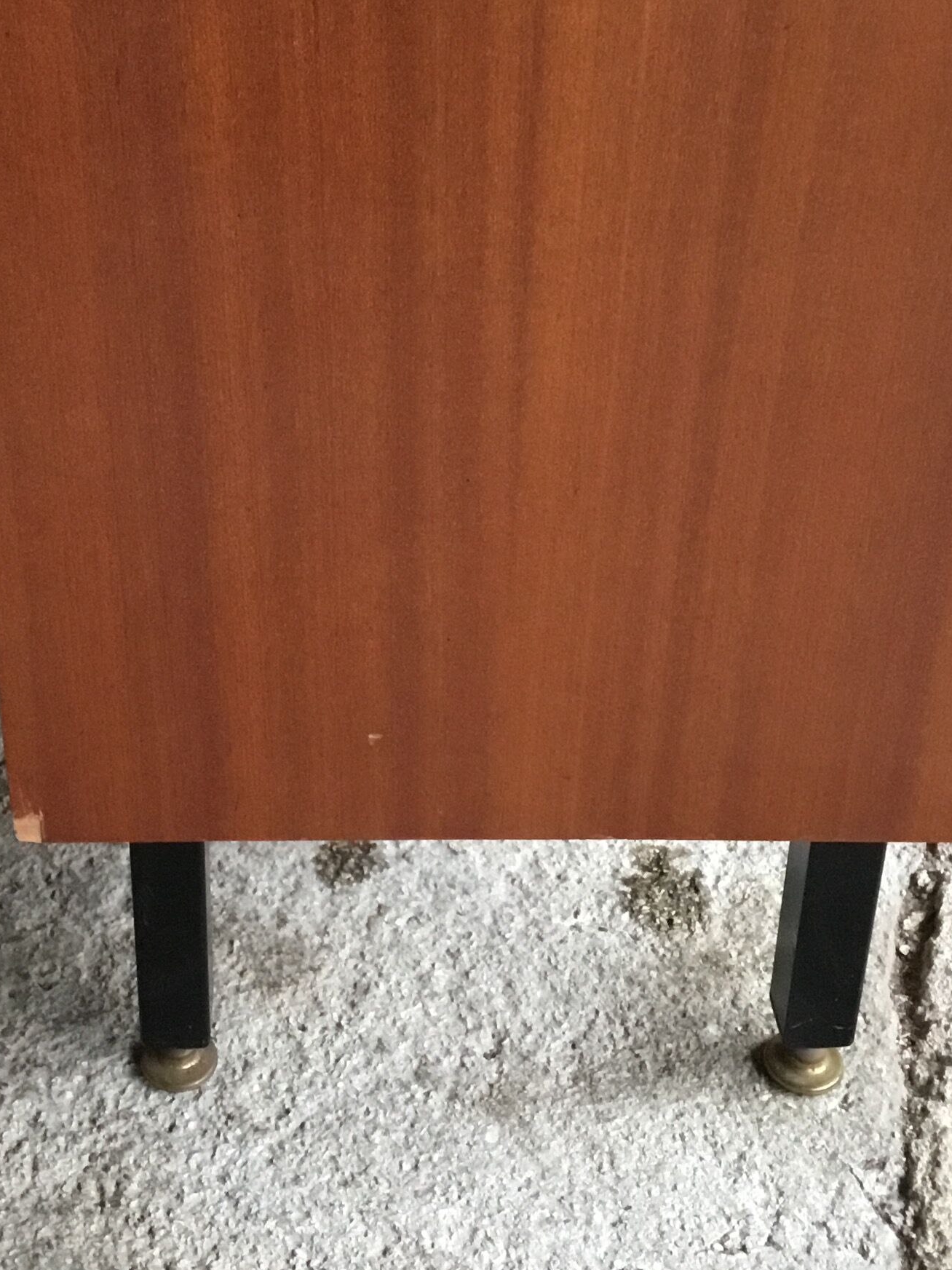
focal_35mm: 58
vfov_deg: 33.1
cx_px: 269
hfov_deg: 25.0
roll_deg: +2.2
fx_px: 2128
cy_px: 464
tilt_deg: -35.0
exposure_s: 1/25
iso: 200
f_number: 2.4
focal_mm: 3.3
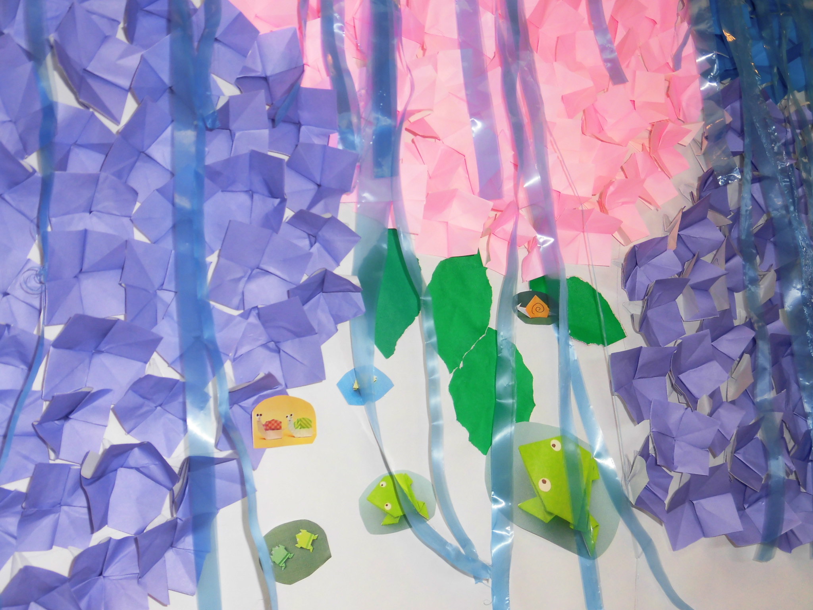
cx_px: 406
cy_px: 305
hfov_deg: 49.0
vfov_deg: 37.7
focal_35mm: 38
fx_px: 892
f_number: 3.7
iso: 100
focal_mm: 6.77
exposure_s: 1/40
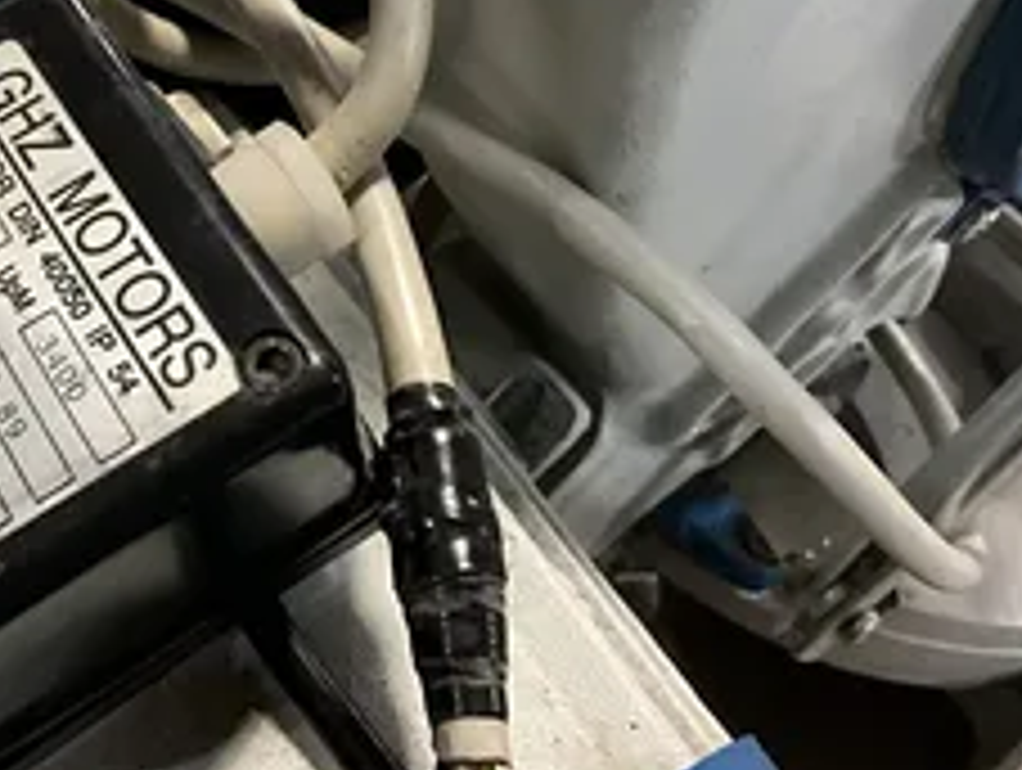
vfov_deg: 28.2
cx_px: 225
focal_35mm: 51
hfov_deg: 36.3
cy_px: 180
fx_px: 1508
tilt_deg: -49.8
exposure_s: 1/30
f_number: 1.8
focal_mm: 3
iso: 320
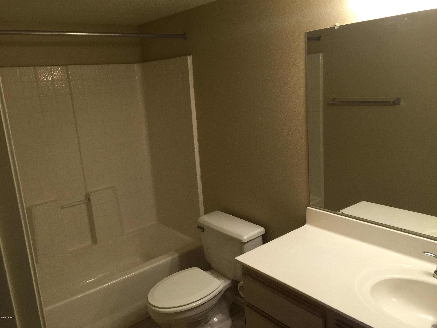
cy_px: 164
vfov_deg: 48.2
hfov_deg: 61.7
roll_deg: +3.2
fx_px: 366
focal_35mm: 29
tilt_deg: -12.0
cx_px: 218
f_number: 2.2
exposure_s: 1/30
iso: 32
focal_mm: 4.15
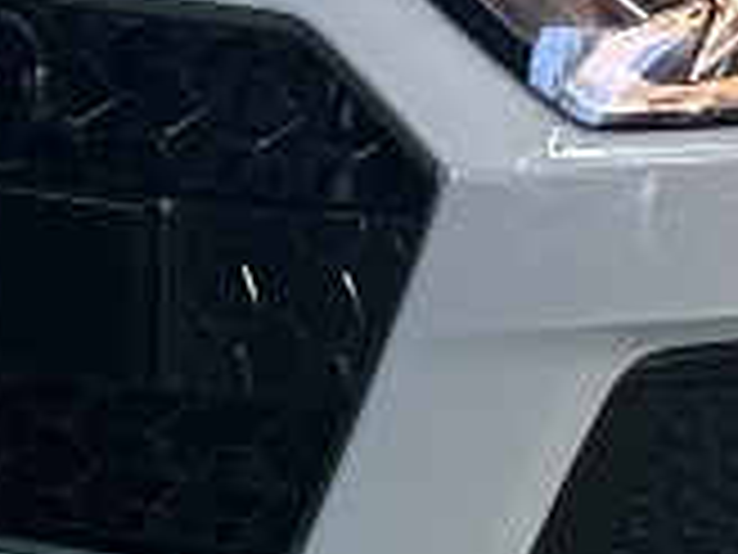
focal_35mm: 407
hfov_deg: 4.8
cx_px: 1224
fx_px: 8677
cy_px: -1176
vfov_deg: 3.6
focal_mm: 5.96
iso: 50
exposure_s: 1/119
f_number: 1.6
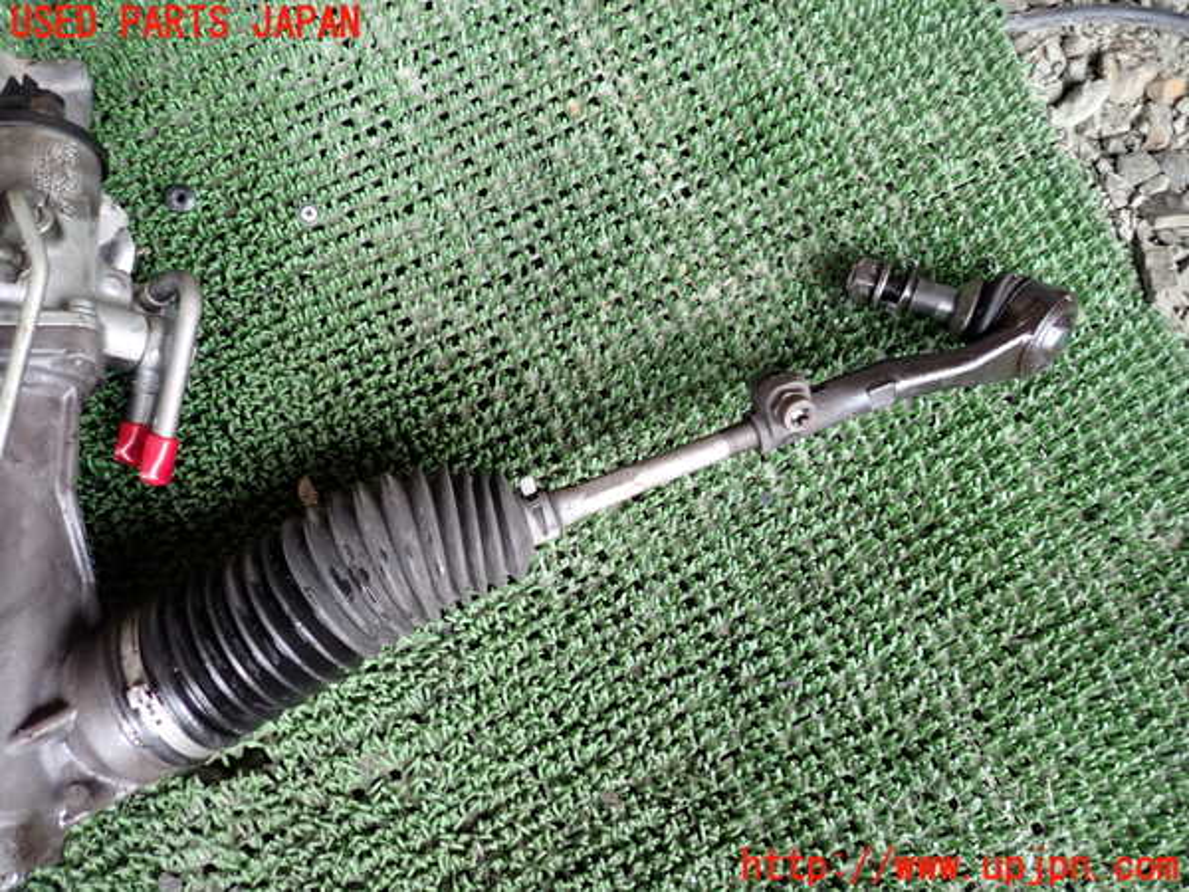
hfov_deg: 69.4
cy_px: 446
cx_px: 594
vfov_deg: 54.9
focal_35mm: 25
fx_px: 859
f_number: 2
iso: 200
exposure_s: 1/40
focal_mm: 4.5
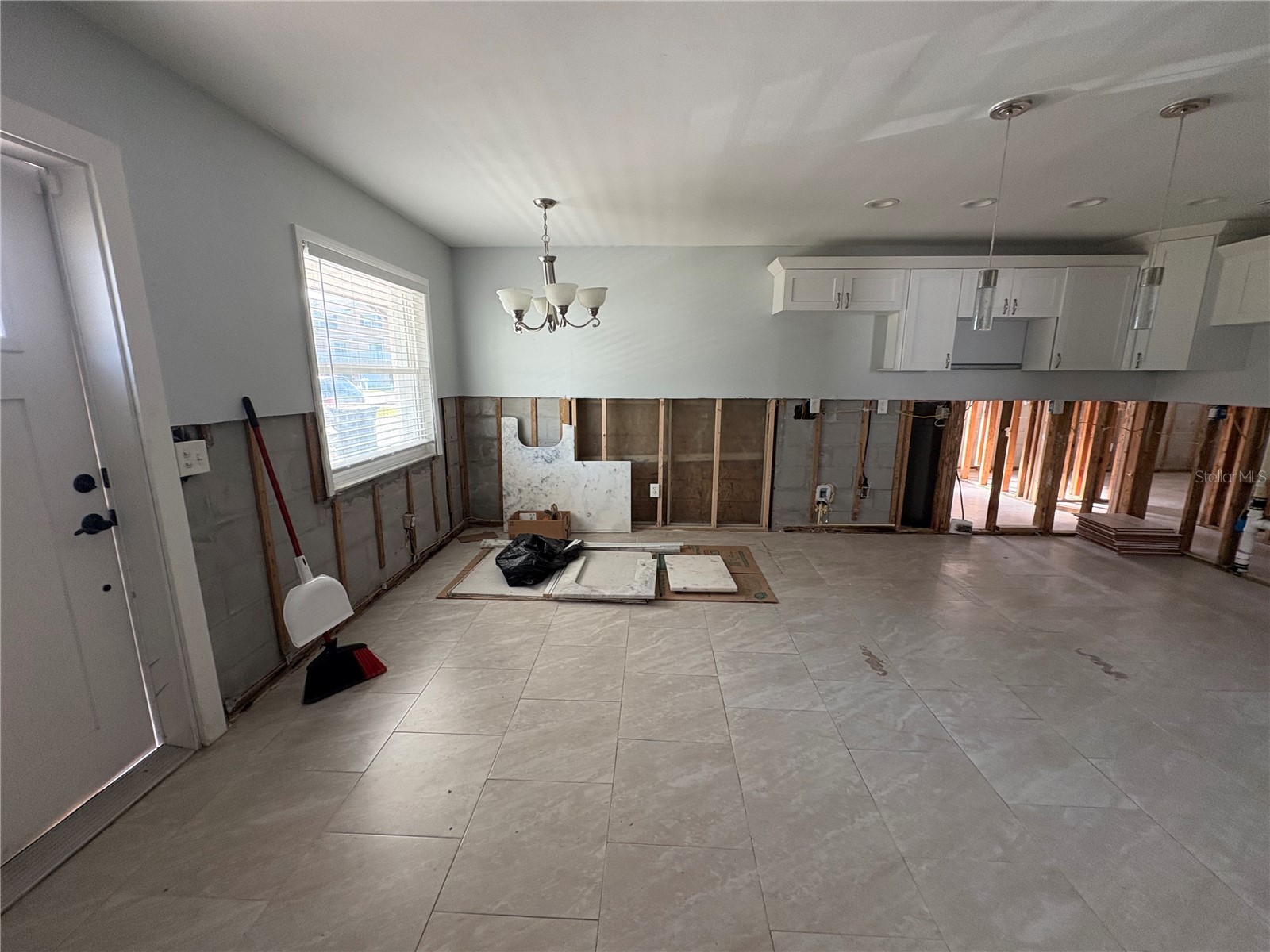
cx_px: 635
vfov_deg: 85.7
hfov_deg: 102.1
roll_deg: -0.3
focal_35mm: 14
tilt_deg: -11.4
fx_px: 514
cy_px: 476
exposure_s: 1/60
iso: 250
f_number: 2.2
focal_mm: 2.22
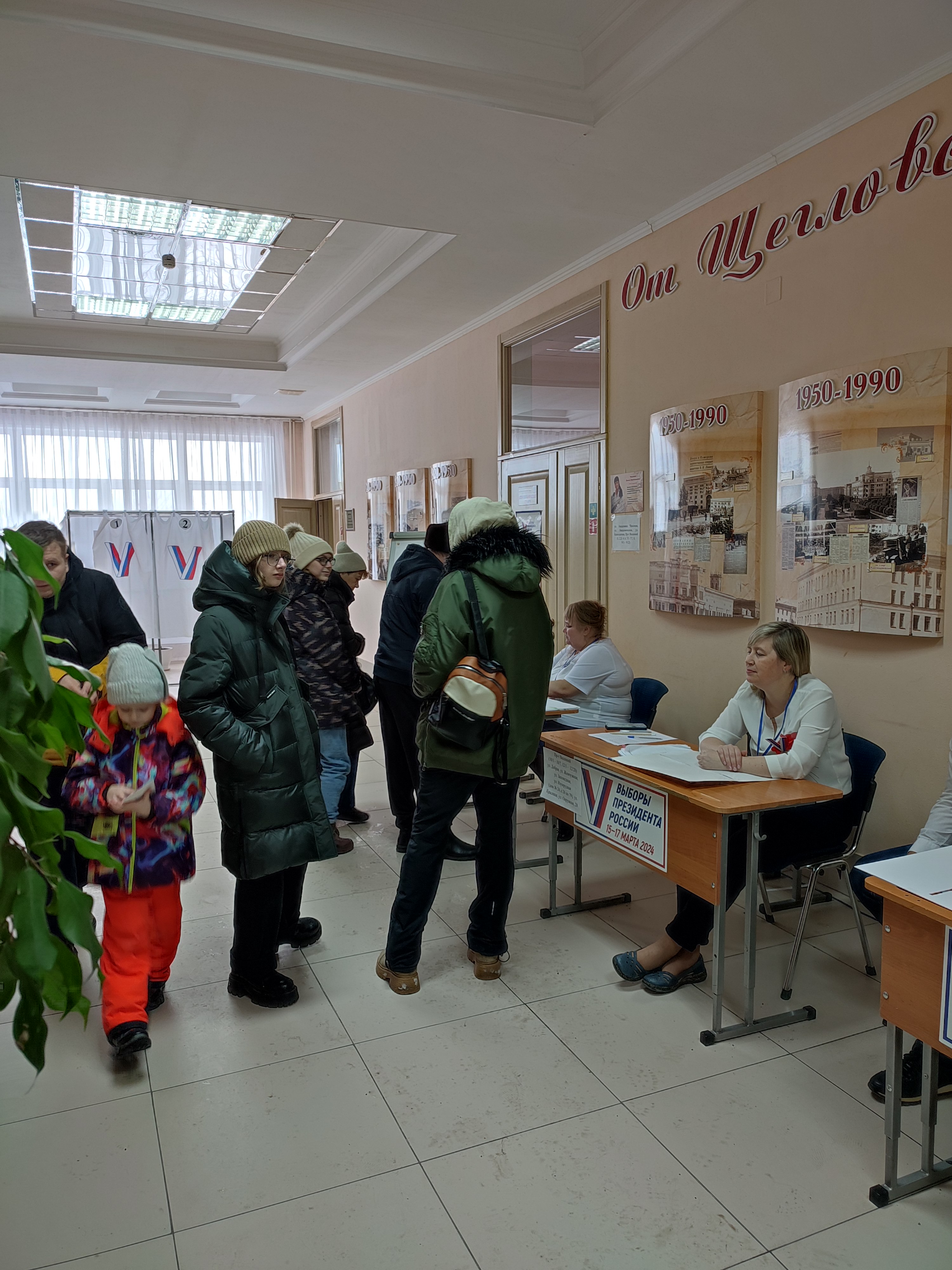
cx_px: 476
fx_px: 917
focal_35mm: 25
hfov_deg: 54.9
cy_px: 635
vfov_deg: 69.4
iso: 317
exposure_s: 1/33
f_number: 1.9
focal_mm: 6.04
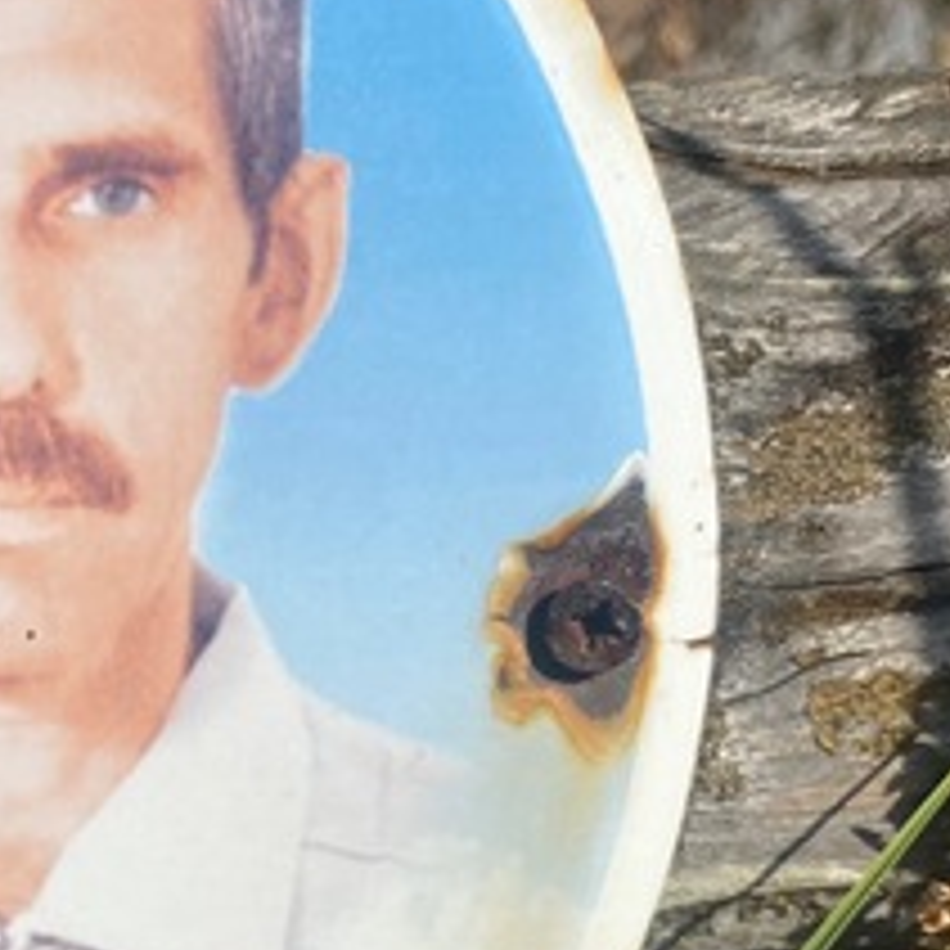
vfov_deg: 19.6
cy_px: 851
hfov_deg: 19.3
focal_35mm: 87
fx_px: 2701
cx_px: -41
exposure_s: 1/6757
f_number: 1.8
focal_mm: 4.25
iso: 32
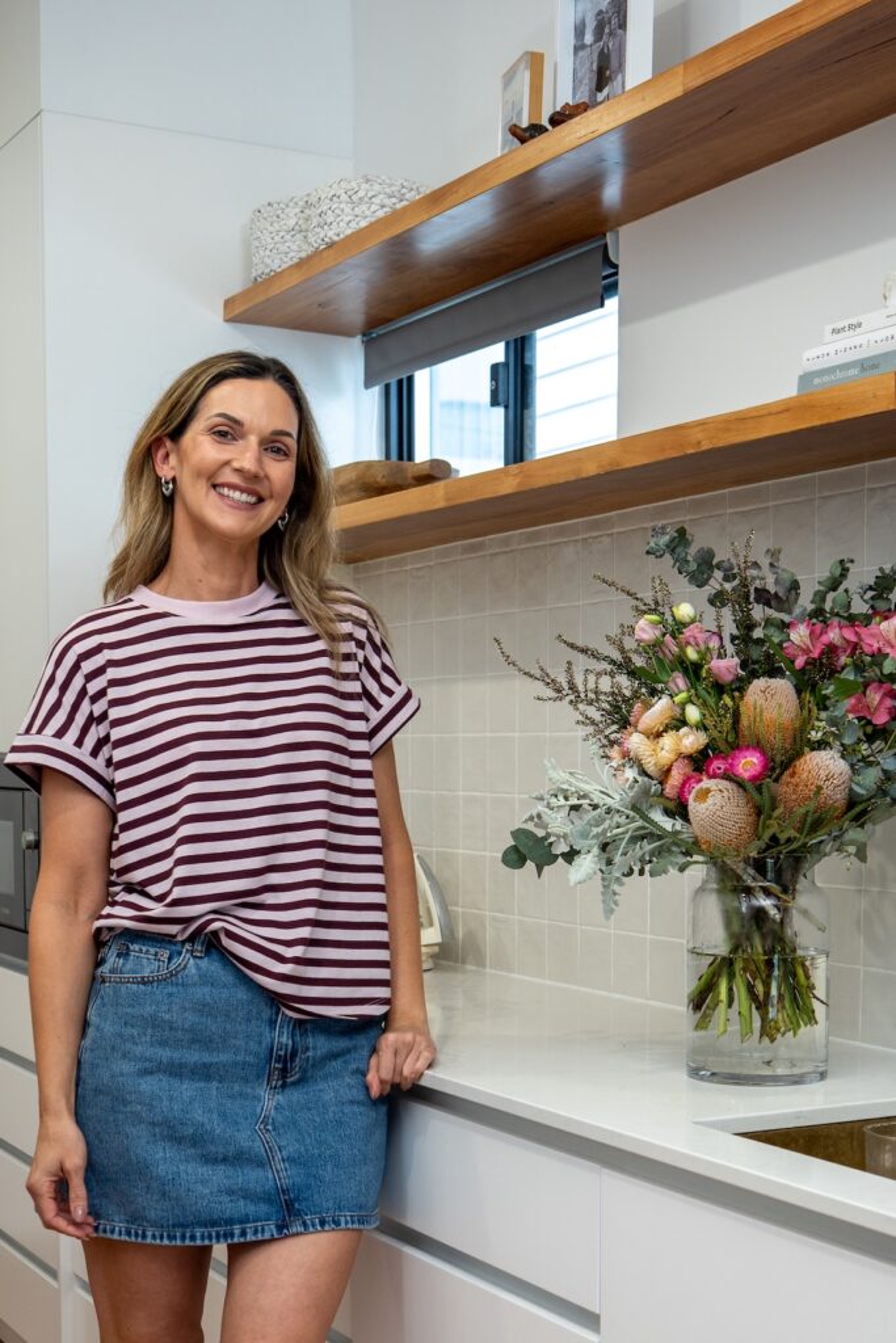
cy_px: 672
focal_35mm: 31
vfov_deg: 60.3
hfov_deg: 42.3
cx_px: 448
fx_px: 1157
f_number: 2.8
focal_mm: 21
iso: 125
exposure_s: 1/50
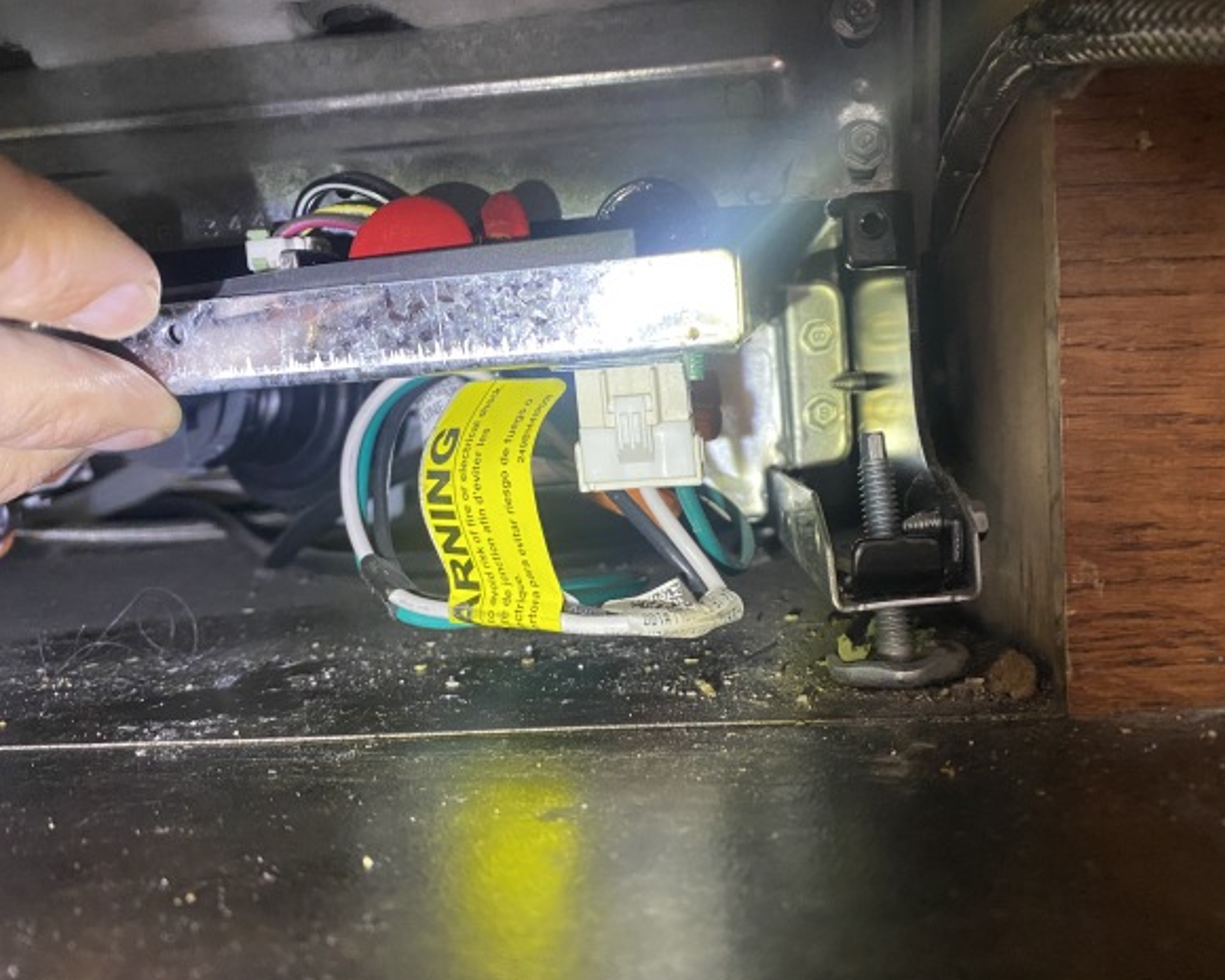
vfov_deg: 51.5
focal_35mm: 28
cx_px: 619
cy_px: 505
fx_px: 1015
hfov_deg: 62.2
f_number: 1.8
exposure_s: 1/42
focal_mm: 4.25
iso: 500
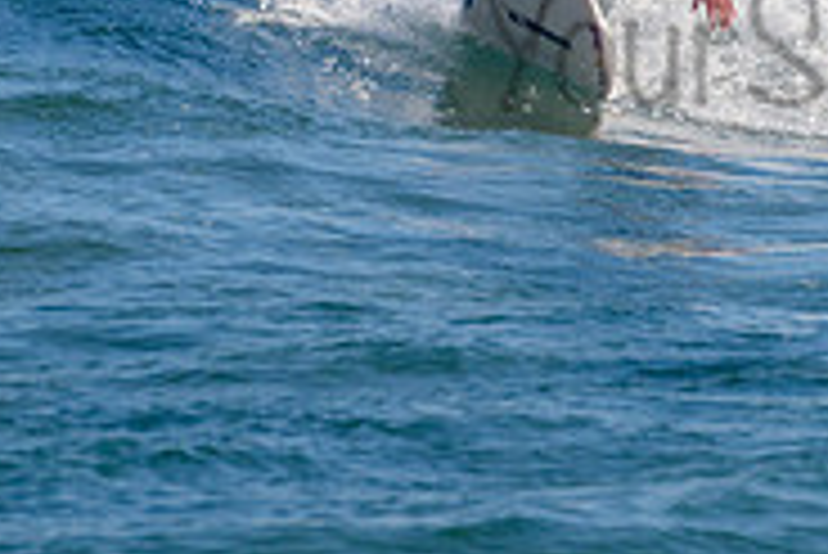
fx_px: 44424
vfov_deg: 0.7
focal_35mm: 1930
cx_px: 649
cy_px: -49
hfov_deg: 1.1
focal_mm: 500
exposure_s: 1/2000
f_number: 5.6
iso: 160
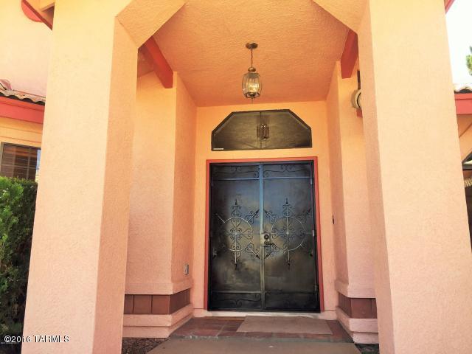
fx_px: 395
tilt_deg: +11.6
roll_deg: -1.3
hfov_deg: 61.7
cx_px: 236
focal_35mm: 29
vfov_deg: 48.2
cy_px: 177
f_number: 2.2
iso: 32
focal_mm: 4.15
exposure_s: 1/408
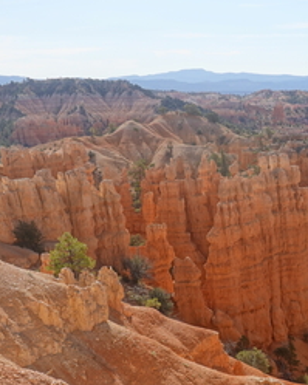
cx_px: 322
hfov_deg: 25.1
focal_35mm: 57
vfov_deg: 32.5
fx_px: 650
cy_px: 281
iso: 100
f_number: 4
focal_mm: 10.17
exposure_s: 1/640
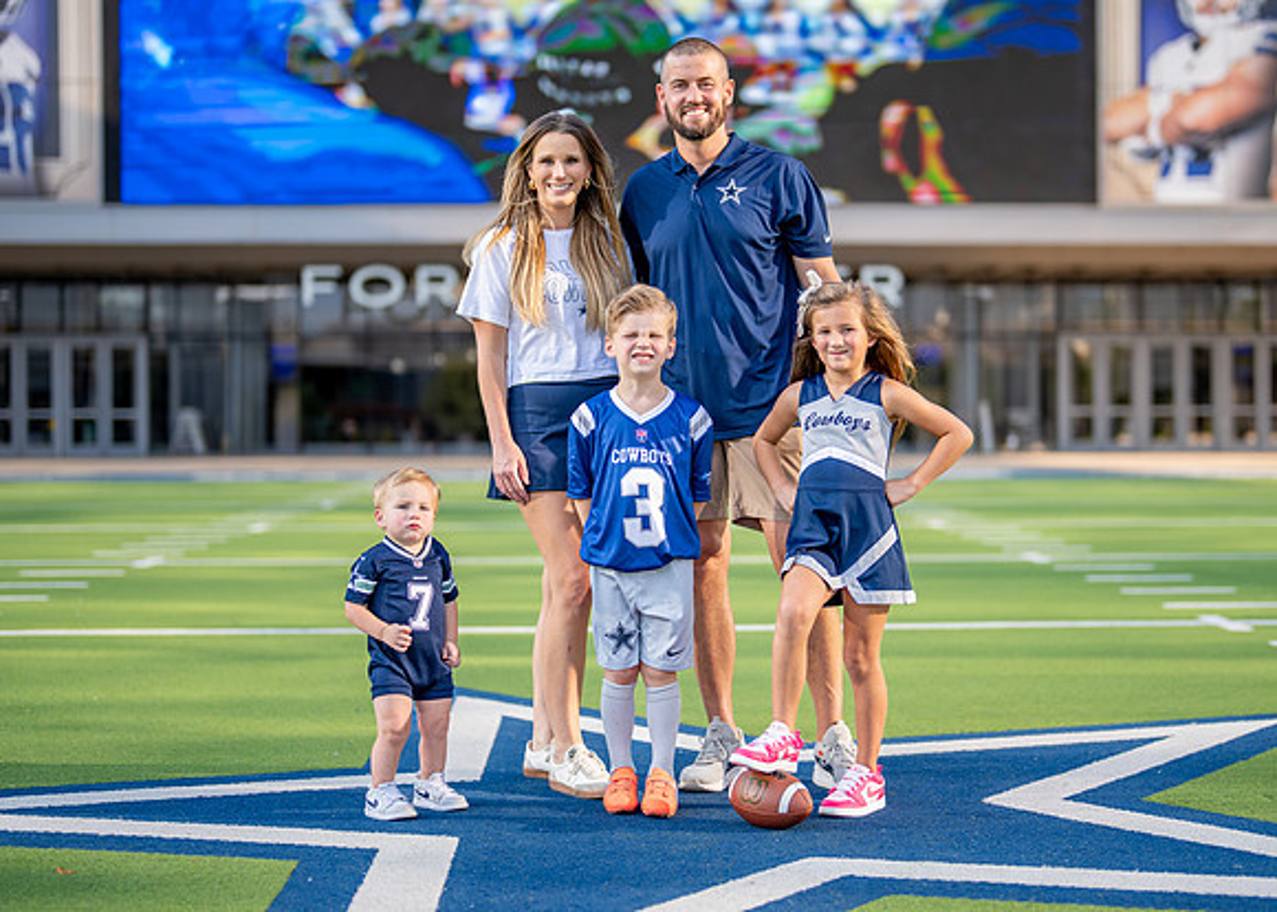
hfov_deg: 30.9
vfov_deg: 22.3
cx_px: 722
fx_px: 2311
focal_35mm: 64
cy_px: 448
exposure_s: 1/3200
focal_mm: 50
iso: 125
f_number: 1.2
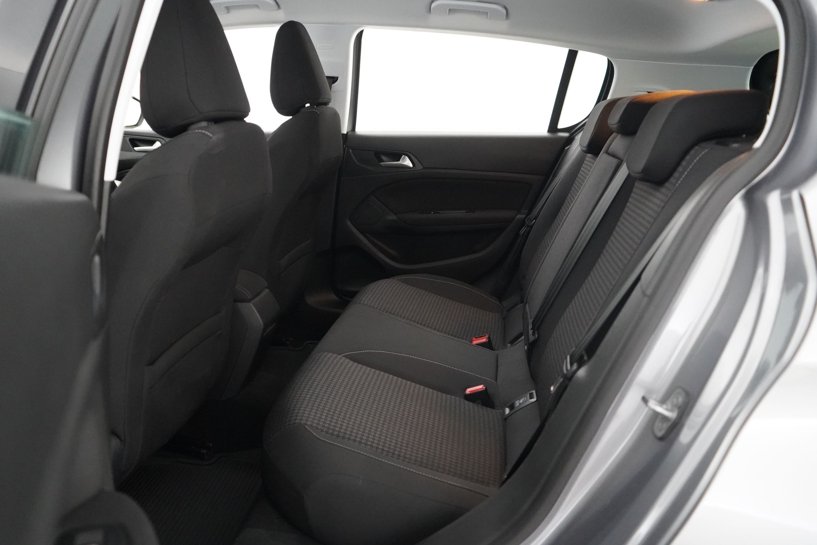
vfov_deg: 46.4
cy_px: 272
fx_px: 635
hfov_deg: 65.5
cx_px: 408
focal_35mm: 28
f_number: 3.5
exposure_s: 1/80
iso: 12800
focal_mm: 28
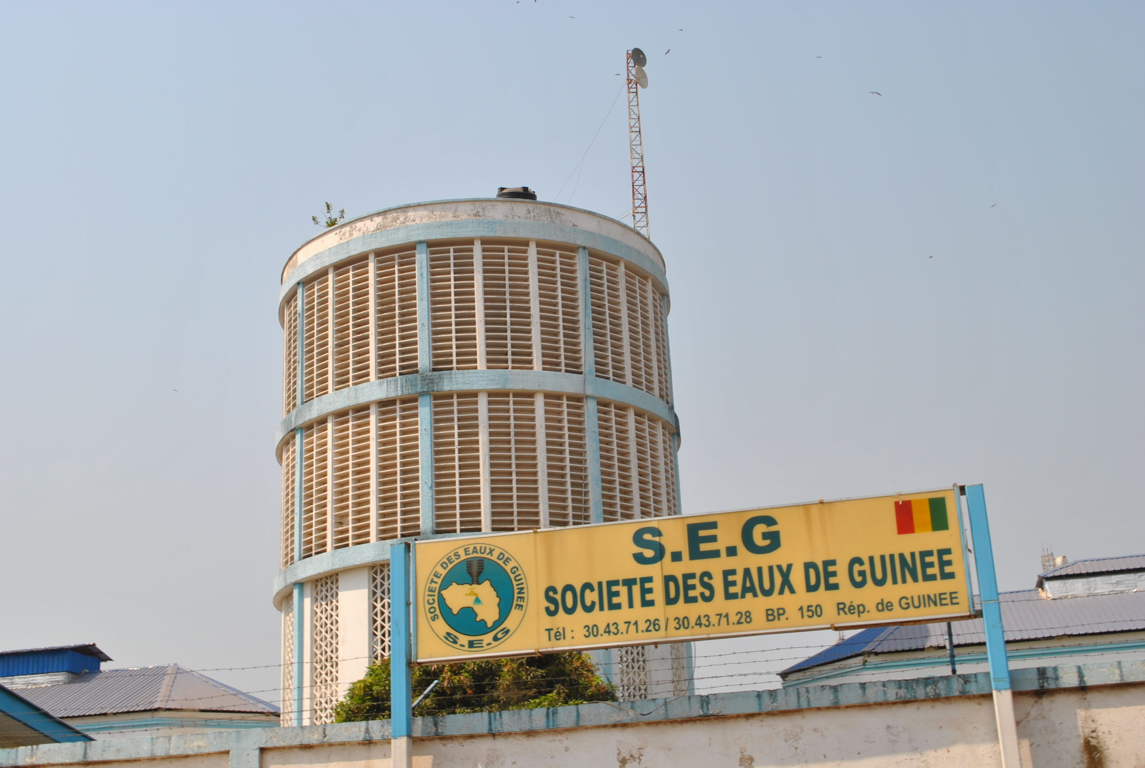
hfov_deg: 41.0
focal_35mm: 48
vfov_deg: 28.2
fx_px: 1530
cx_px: 572
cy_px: 384
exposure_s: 1/250
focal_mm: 32
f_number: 8
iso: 100
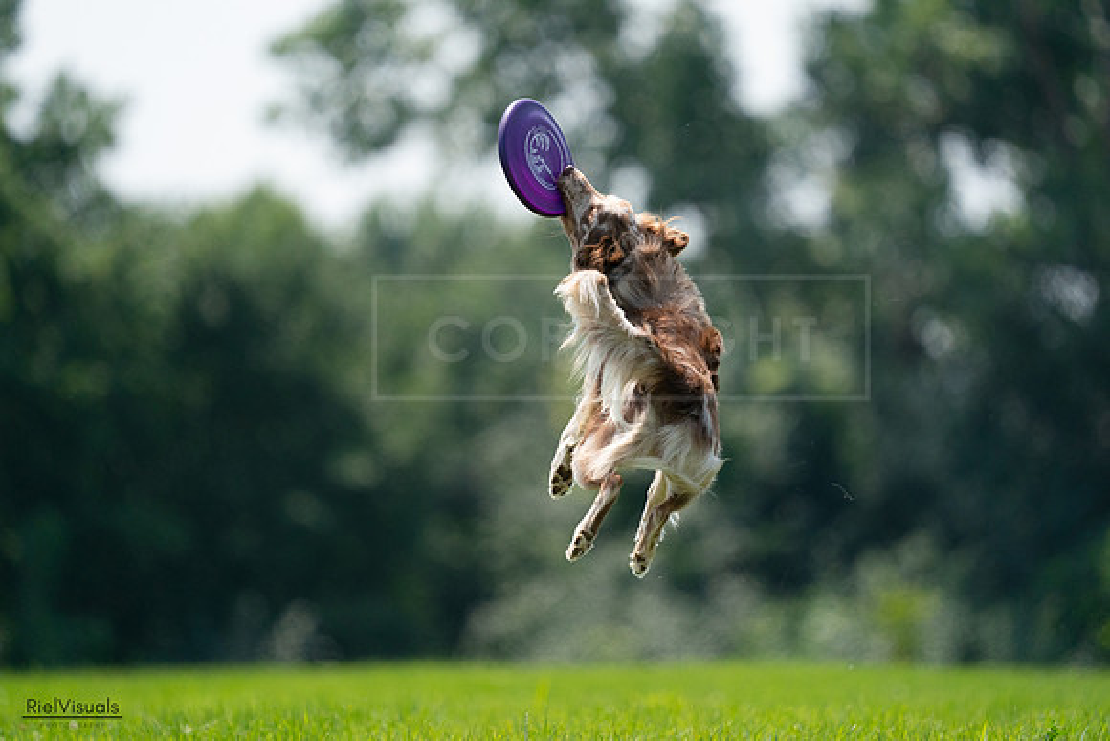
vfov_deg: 2.3
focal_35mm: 600
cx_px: 555
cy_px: 370
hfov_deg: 3.4
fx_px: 18503
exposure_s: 1/4000
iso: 1600
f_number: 6.3
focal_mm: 600
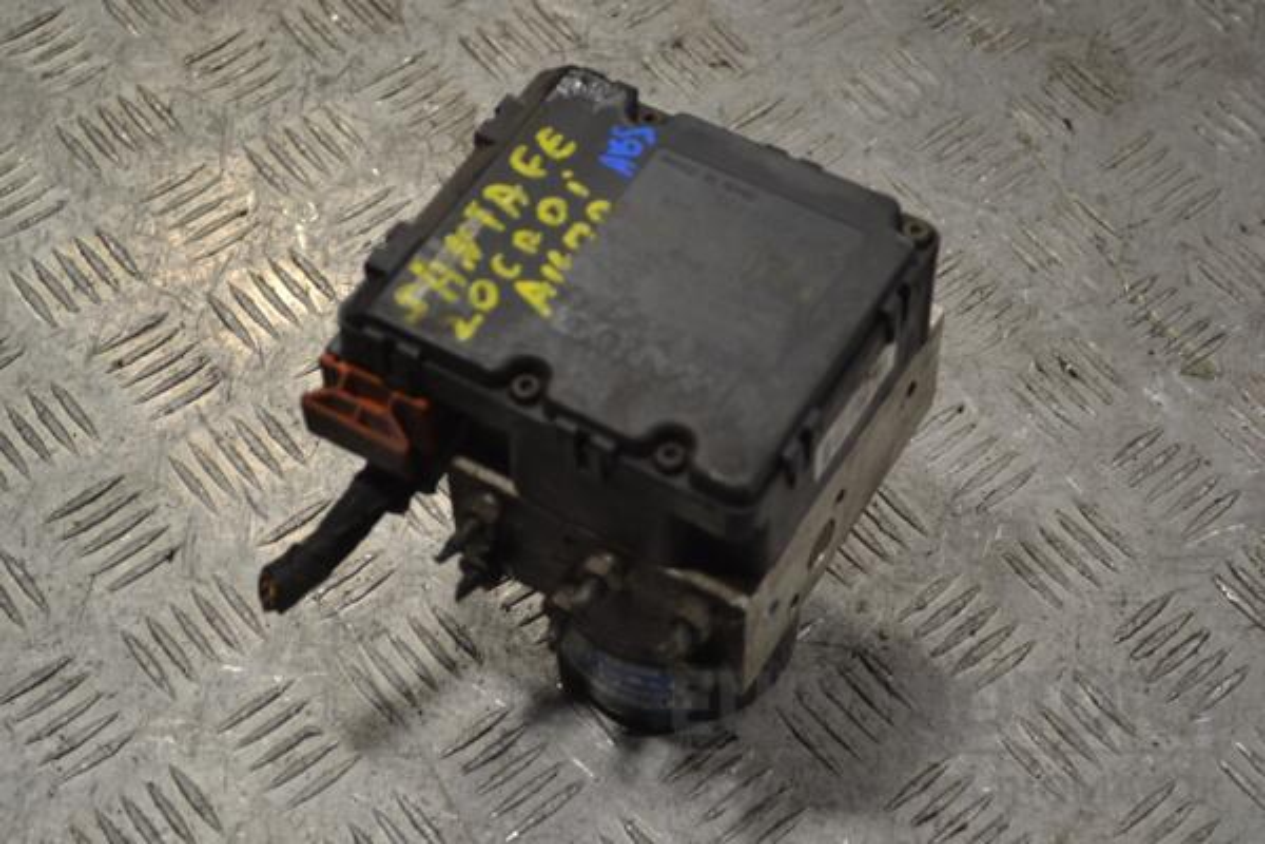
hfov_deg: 30.5
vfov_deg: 20.6
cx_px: 632
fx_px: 2319
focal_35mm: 66
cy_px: 422
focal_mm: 44
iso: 100
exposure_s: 1/40
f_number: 5.3
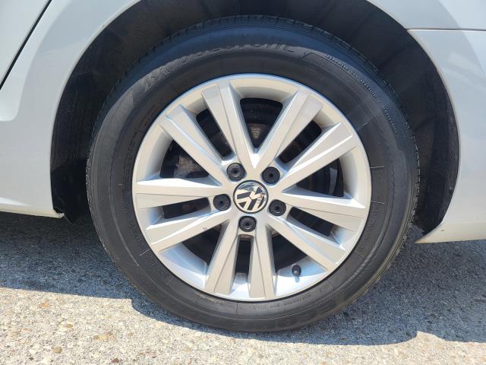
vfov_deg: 53.1
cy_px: 182
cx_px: 243
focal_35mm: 26
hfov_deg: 67.3
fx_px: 365
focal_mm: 5.4
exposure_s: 1/1372
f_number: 1.8
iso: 40
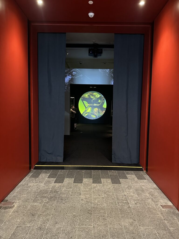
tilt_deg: -4.7
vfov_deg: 71.6
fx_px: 165
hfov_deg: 56.8
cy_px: 120
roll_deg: -1.7
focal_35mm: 24
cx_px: 90
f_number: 1.78
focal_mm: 6.86
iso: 1000
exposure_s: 1/30
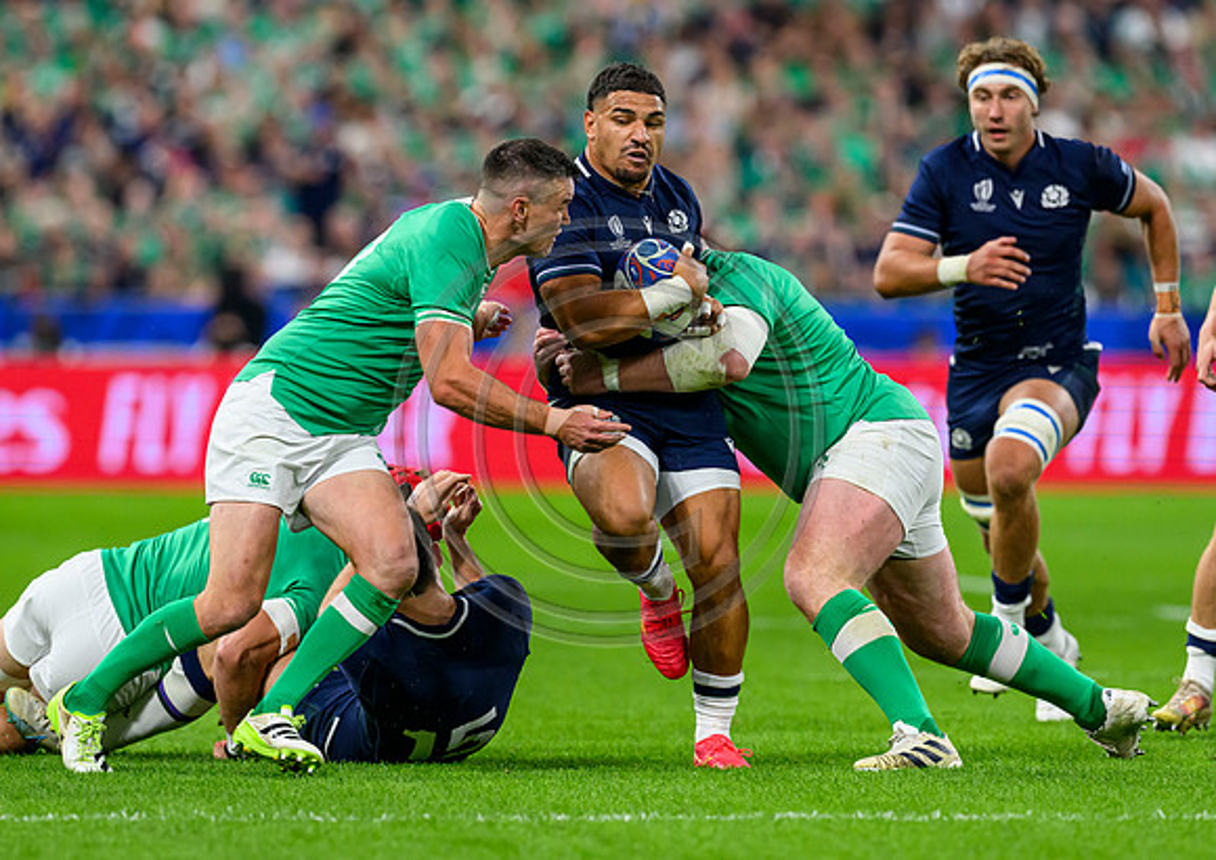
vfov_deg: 2.7
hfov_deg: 3.8
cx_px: 692
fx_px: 18526
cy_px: 491
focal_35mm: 538
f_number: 4
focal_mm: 400
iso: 3200
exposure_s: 1/2000
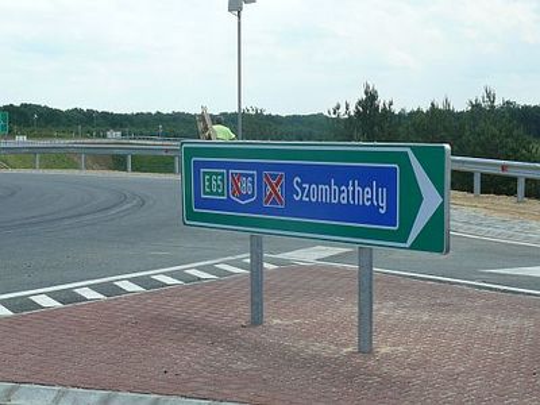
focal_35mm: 87
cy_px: 202
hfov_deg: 22.5
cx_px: 270
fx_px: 1357
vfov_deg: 17.0
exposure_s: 1/500
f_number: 5.6
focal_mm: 12.2
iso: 100
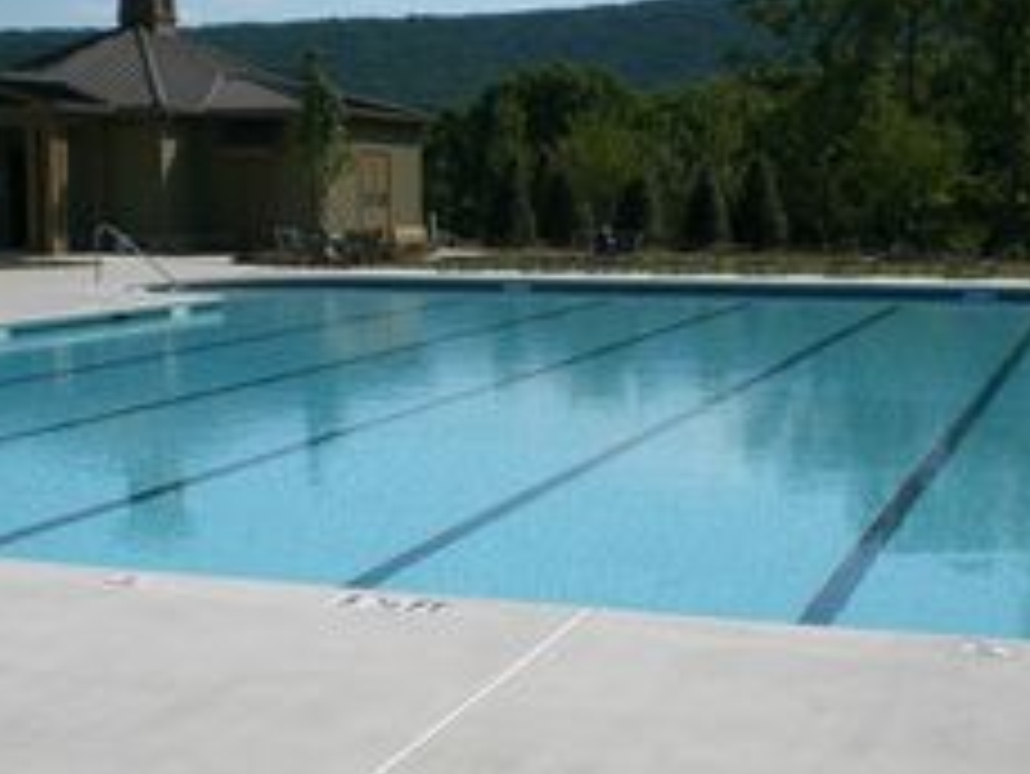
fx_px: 1816
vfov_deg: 24.0
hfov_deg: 31.7
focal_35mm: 61
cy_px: 428
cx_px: 535
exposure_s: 1/800
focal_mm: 6.3
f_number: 4.4
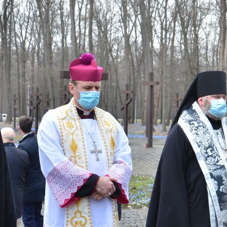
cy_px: 156
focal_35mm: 98
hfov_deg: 17.5
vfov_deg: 17.7
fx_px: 727
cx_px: 205
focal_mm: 24
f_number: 6.3
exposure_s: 1/400
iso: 400
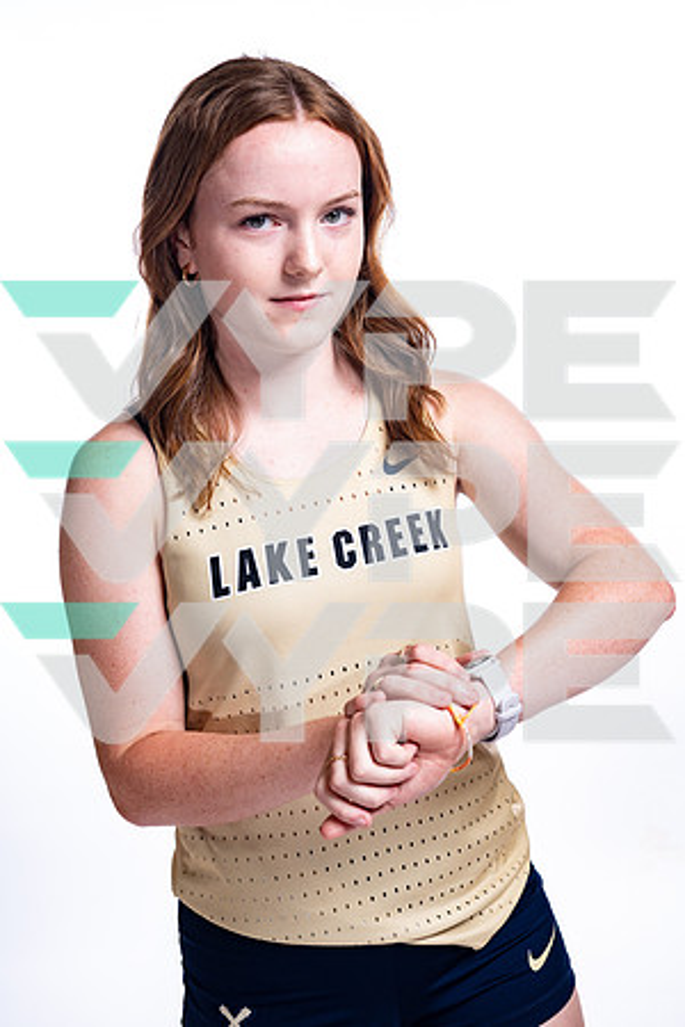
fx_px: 1427
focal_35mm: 50
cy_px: 514
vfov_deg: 39.6
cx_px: 342
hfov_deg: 27.0
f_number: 5.6
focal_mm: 50
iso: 400
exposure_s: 1/250
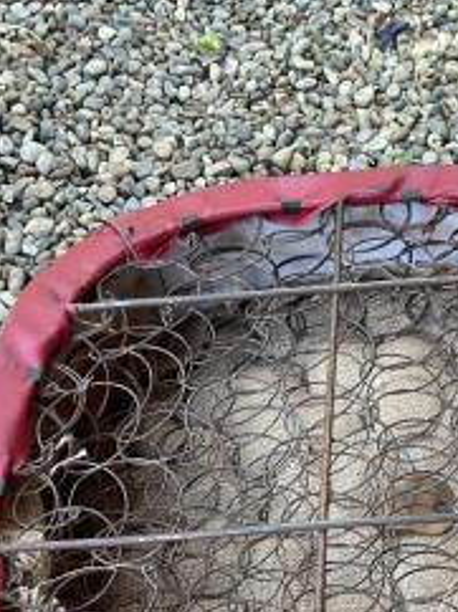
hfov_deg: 22.5
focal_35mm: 64
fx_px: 1131
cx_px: 382
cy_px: 664
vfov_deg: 27.8
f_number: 1.8
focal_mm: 3
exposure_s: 1/120
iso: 25
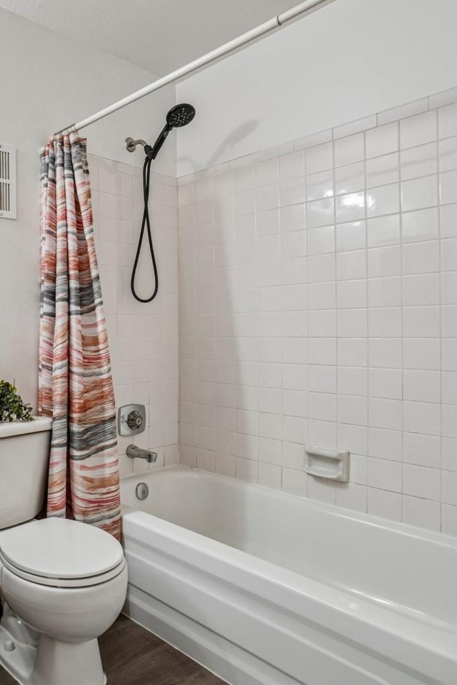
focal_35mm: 23
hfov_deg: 49.0
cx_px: 43
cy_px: 336
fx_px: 438
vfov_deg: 76.1
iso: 400
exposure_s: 1/20
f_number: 8
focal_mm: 10
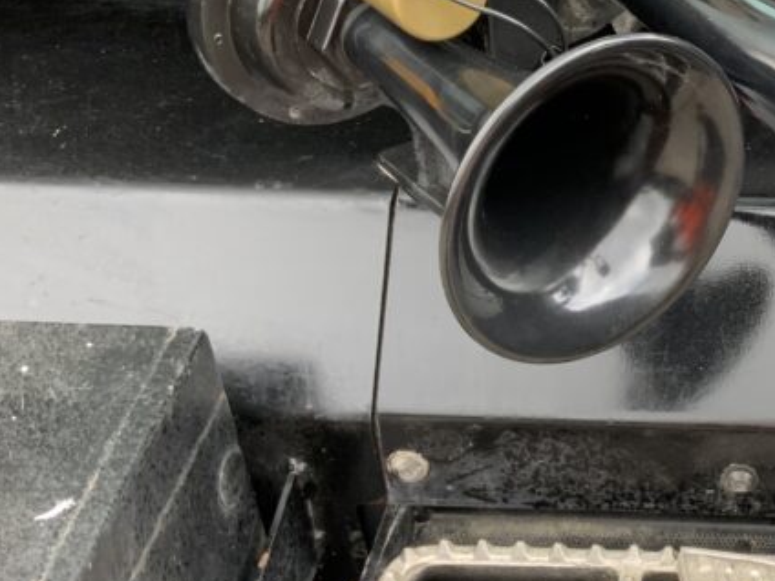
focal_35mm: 70
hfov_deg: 25.8
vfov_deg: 21.0
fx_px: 1567
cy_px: 227
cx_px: 839
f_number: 1.8
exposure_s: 1/122
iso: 40
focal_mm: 3
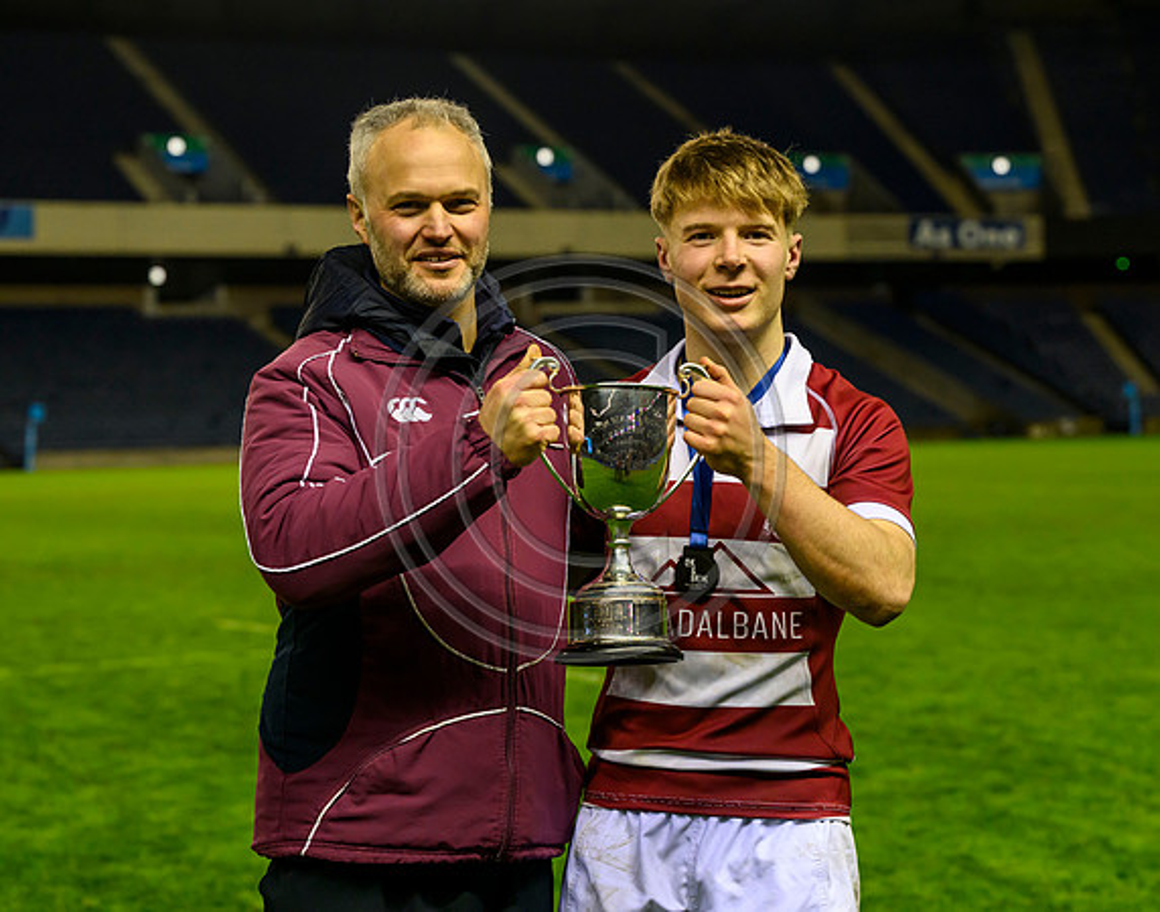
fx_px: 2864
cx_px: 700
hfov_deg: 22.9
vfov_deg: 18.1
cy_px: 421
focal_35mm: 84
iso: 3200
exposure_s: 1/800
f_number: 4
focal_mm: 70
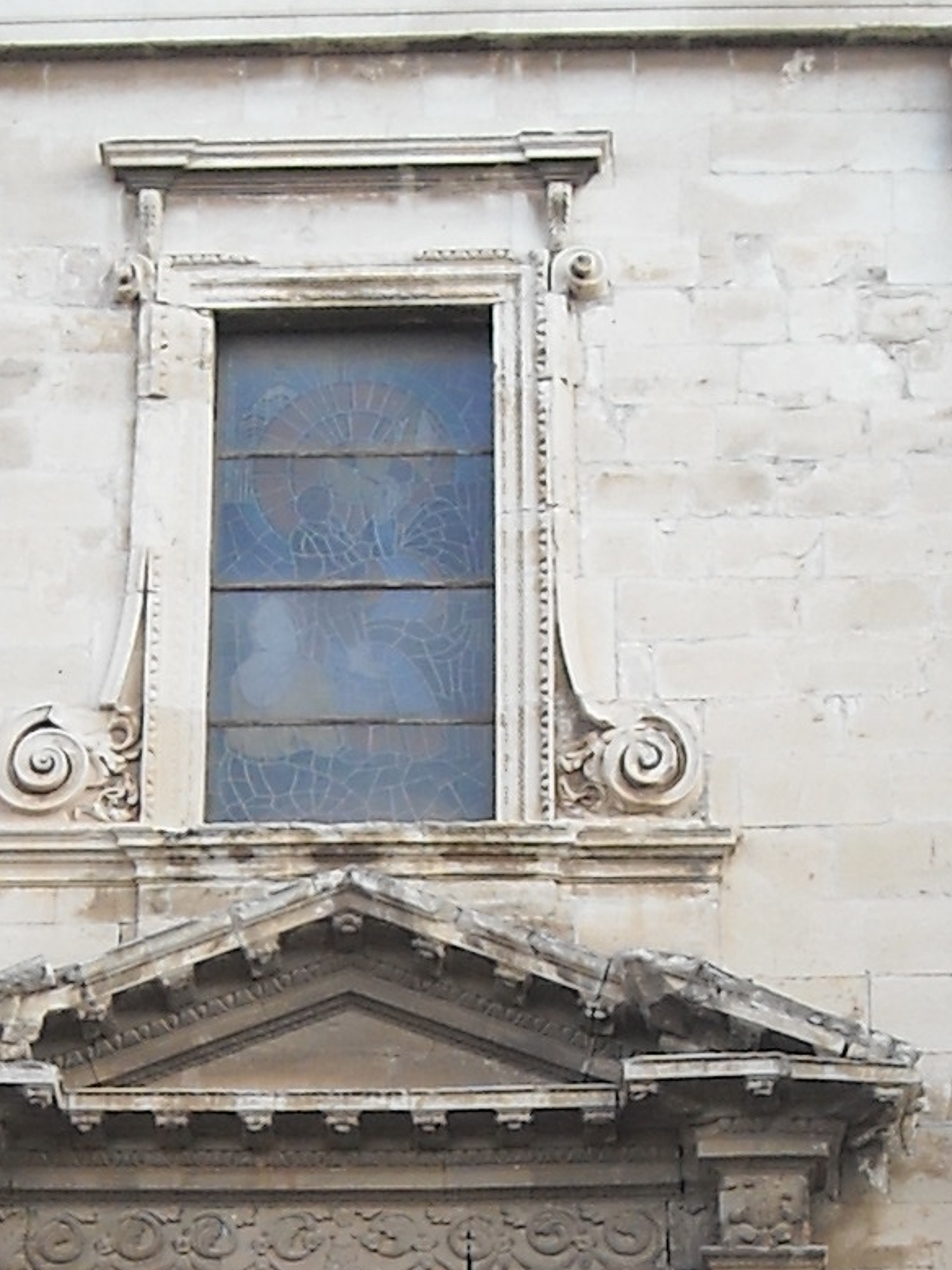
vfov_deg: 14.0
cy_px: 1410
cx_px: 293
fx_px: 5062
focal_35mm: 138
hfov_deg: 10.7
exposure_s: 1/260
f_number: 2.8
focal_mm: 5.7
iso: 64
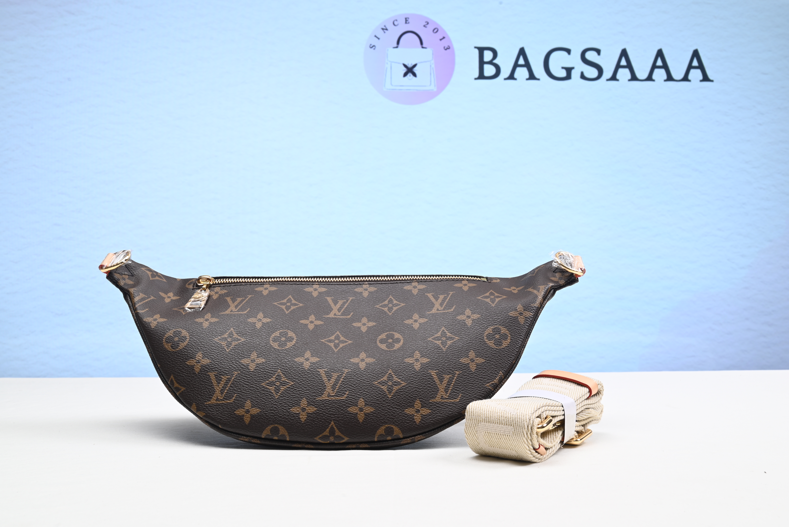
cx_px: 394
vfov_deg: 35.1
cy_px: 264
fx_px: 833
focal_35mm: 38
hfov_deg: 50.7
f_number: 16
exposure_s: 1/2
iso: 100
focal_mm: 38
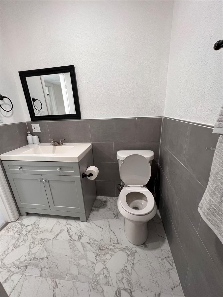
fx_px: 112
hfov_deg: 89.9
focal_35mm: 13
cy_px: 148
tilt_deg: -17.6
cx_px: 112
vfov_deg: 106.2
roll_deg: +2.1
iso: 160
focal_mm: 1.57
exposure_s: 1/60
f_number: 1.8
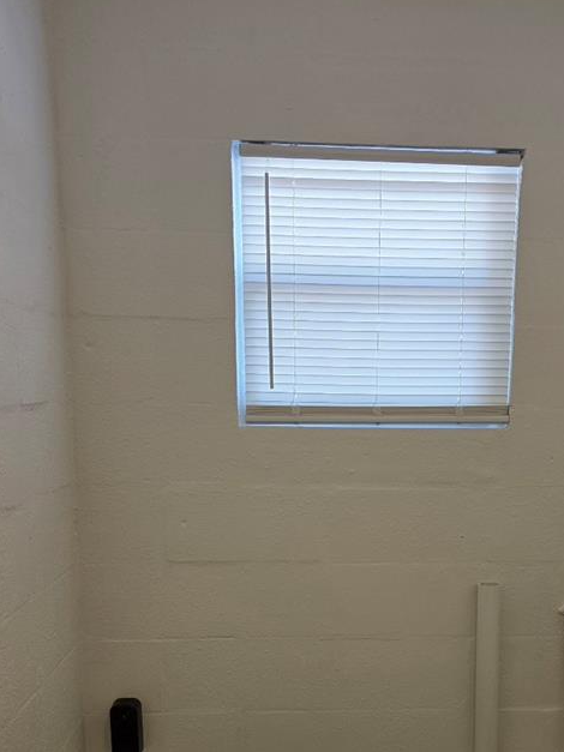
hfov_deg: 32.5
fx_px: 956
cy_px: 592
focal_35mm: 44
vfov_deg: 41.3
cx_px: 383
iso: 250
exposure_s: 1/120
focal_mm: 6.3
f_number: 1.7
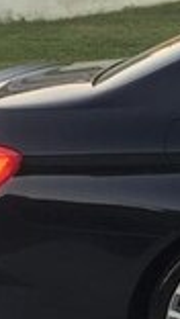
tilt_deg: -11.4
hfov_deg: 7.9
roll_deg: -0.3
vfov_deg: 16.0
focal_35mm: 134
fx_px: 1135
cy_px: 171
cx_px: 536
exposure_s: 1/50
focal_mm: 4.15
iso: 40
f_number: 2.2
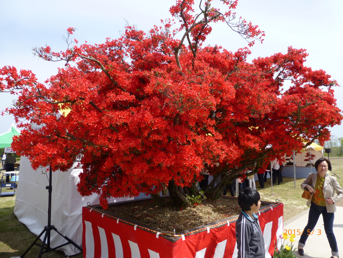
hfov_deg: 71.6
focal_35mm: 24
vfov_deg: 56.8
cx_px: 172
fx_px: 238
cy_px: 129
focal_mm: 4.3
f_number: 4
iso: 100
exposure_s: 1/800
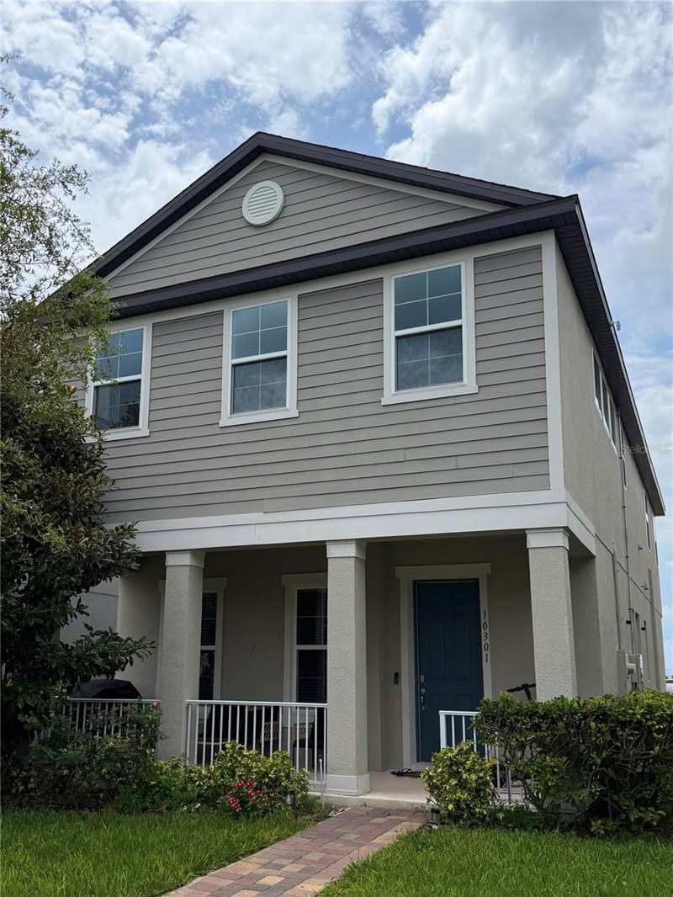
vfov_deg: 71.6
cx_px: 336
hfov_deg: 56.8
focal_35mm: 24
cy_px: 448
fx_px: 622
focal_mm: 6.76
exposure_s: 1/9091
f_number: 1.78
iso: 100
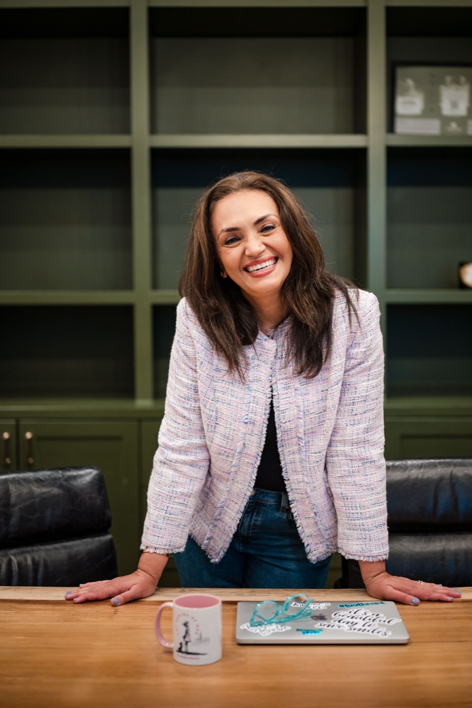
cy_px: 354
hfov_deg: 27.0
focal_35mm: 50
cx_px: 236
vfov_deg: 39.6
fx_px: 983
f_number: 1.8
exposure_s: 1/125
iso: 400
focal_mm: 50
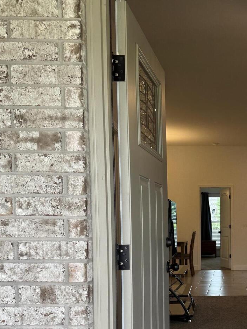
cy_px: 243
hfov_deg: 27.0
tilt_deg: -1.5
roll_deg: +0.5
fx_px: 485
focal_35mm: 51
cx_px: 246
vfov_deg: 36.7
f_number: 1.78
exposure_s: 1/120
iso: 64
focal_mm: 6.76
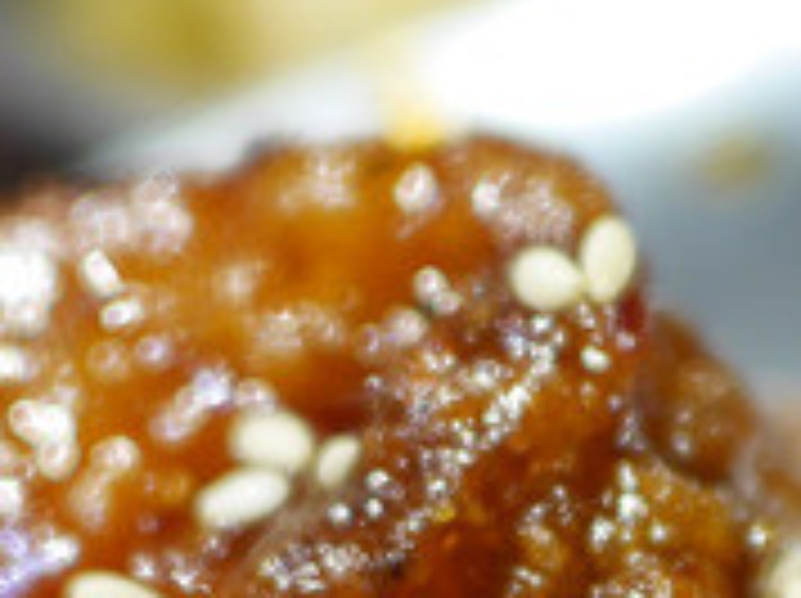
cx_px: 909
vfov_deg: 9.5
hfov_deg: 12.7
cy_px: 821
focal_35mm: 152
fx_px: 3512
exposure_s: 1/80
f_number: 1.7
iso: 200
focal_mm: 15
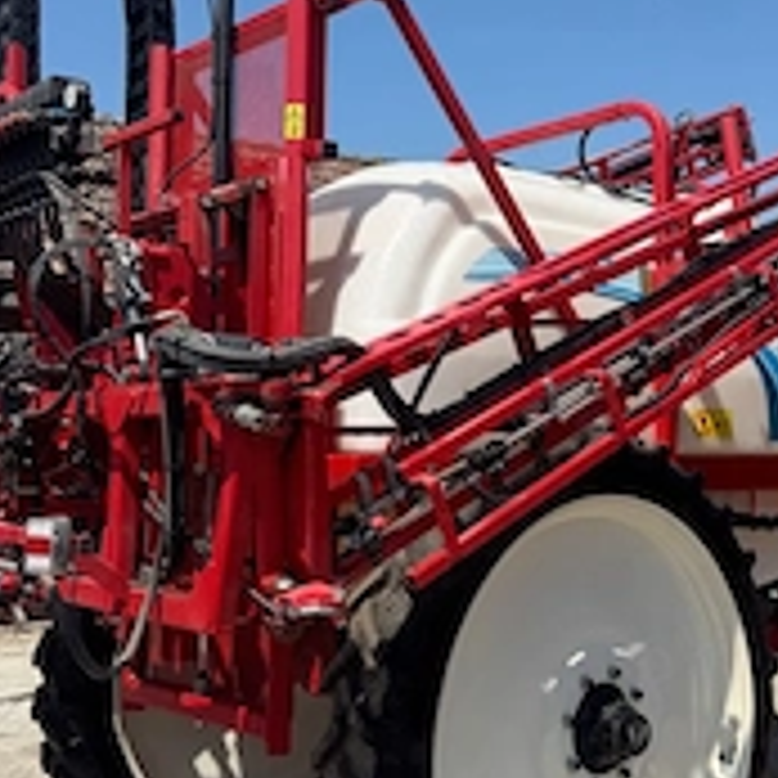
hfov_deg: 34.4
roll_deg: +1.0
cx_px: 517
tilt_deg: +5.7
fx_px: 1246
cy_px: 283
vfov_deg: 34.5
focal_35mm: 49
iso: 80
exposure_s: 1/4950
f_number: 1.78
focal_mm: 6.76
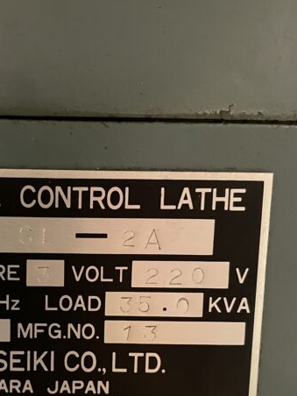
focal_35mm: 46
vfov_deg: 40.6
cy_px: 273
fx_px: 526
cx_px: 48
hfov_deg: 30.5
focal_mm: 4.2
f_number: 1.6
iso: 800
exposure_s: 1/30
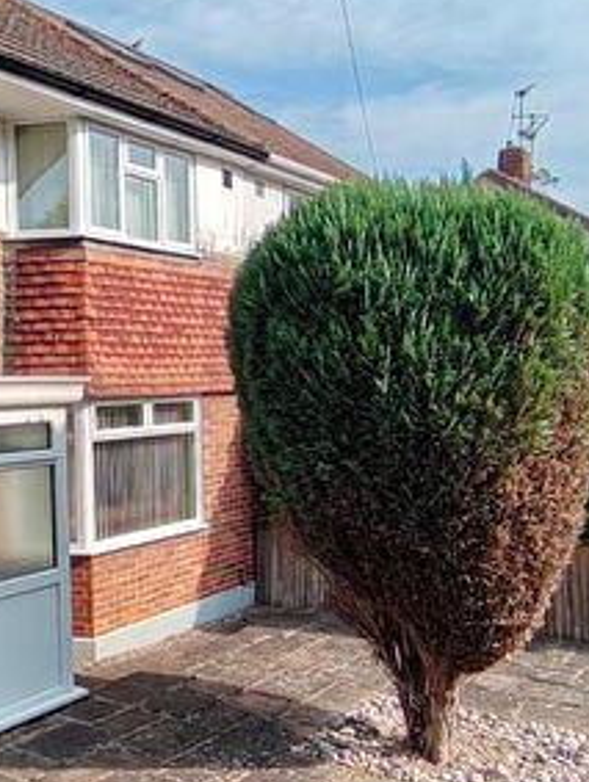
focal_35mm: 42
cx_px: 83
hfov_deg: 33.0
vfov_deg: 44.7
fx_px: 951
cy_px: 397
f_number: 2.2
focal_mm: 1.42
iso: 100
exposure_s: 1/926
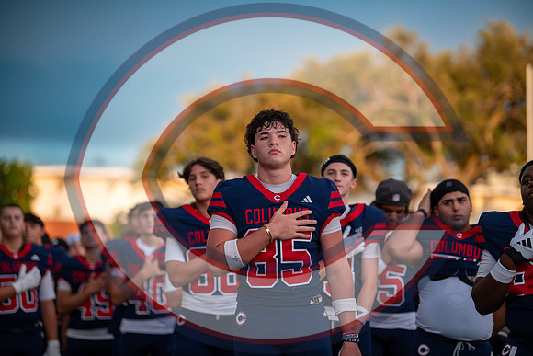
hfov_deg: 13.7
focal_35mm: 150
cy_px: 178
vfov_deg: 9.2
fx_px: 2221
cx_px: 266
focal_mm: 150
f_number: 2.8
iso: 800
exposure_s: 1/1000
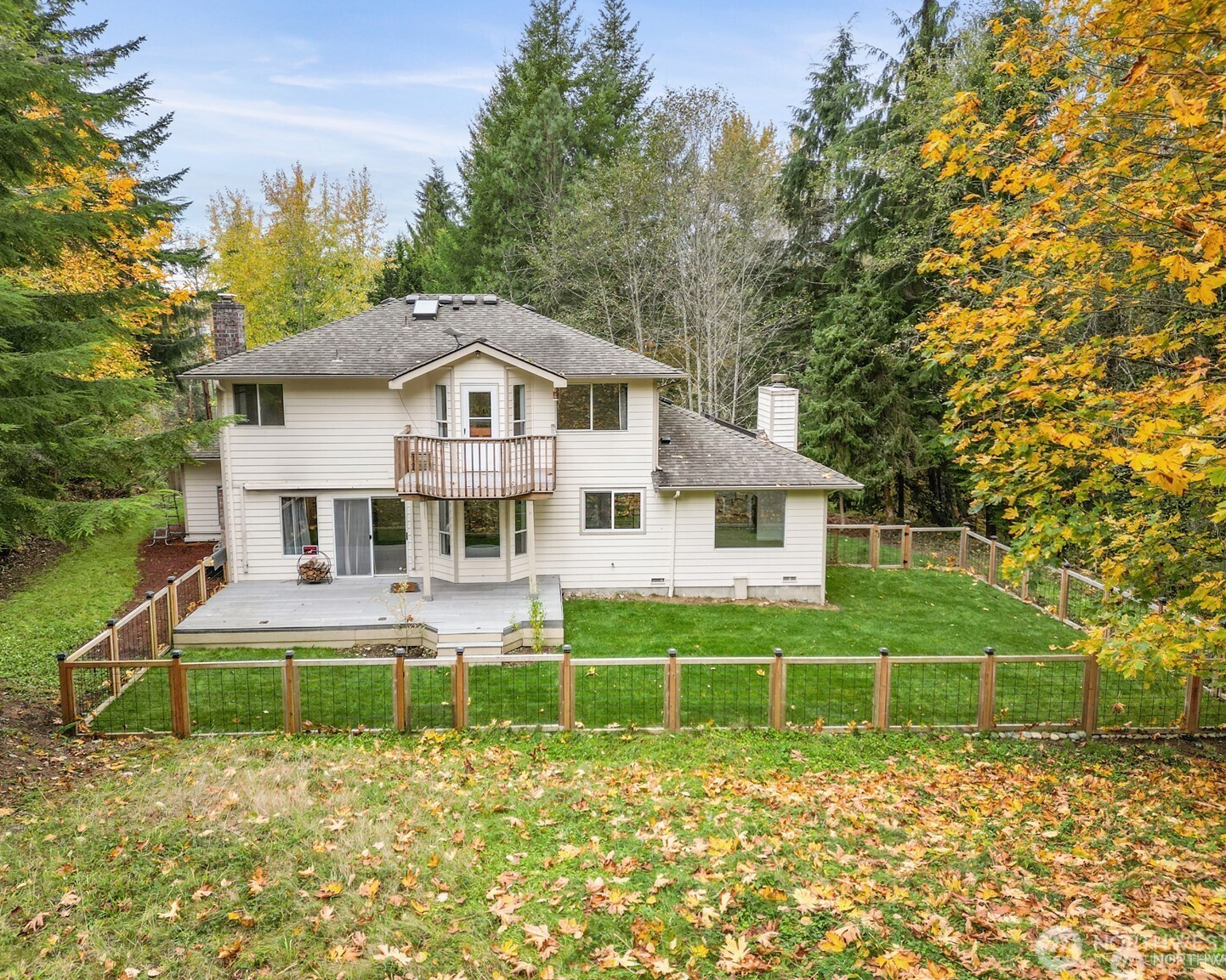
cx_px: 576
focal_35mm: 26
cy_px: 473
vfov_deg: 54.9
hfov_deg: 66.0
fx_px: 943
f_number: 1.7
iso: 100
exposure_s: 1/160
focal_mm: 6.72
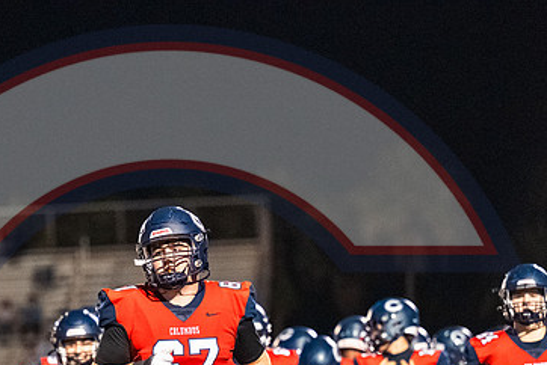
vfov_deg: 5.3
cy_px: 338
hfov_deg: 7.9
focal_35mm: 261
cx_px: 169
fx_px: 3969
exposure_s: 1/1600
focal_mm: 140
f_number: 2.8
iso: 16000
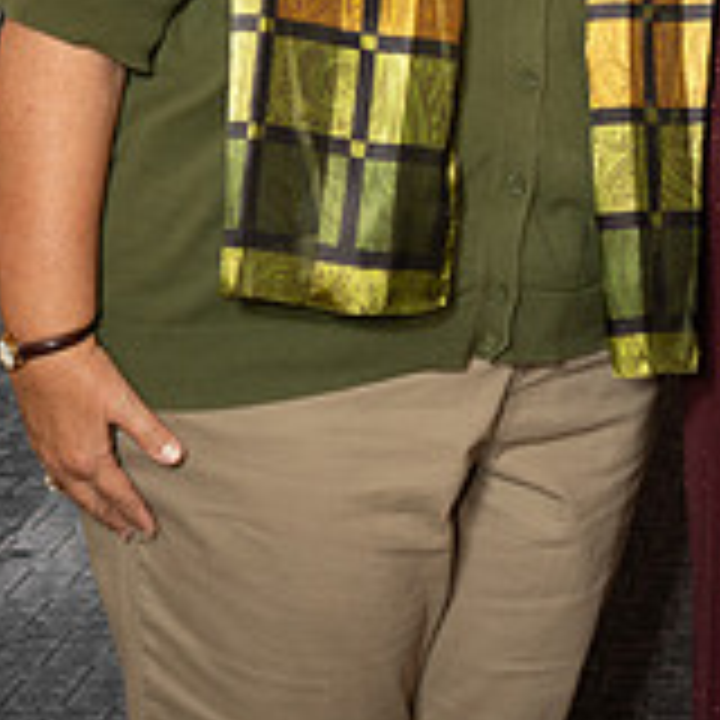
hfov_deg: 12.2
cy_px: -50
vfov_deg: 12.1
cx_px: 603
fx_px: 3342
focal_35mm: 142
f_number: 2.8
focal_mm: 59.5
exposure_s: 1/160
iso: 1000
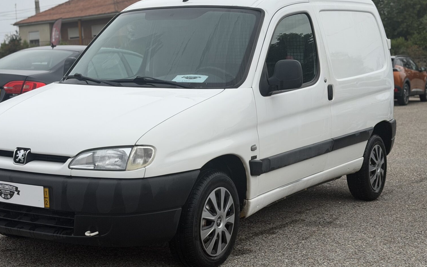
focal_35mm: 65
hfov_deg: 31.5
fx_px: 756
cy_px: 113
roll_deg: +2.2
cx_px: 188
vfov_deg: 20.0
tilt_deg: -3.0
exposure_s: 1/2146
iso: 80
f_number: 1.78
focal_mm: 6.76
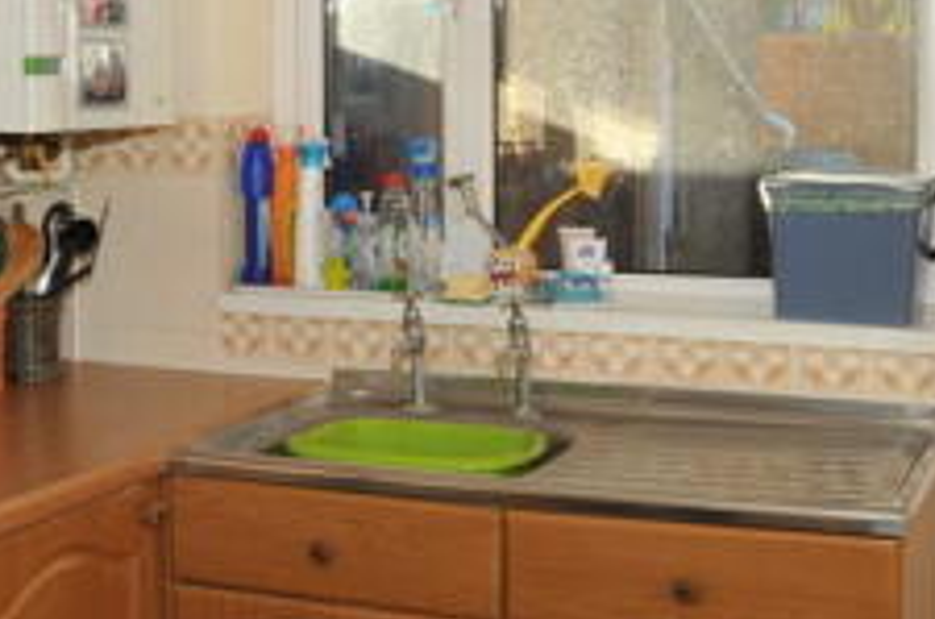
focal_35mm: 70
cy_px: 166
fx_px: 1814
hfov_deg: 28.3
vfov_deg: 19.3
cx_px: 191
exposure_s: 1/60
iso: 400
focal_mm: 24
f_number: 14
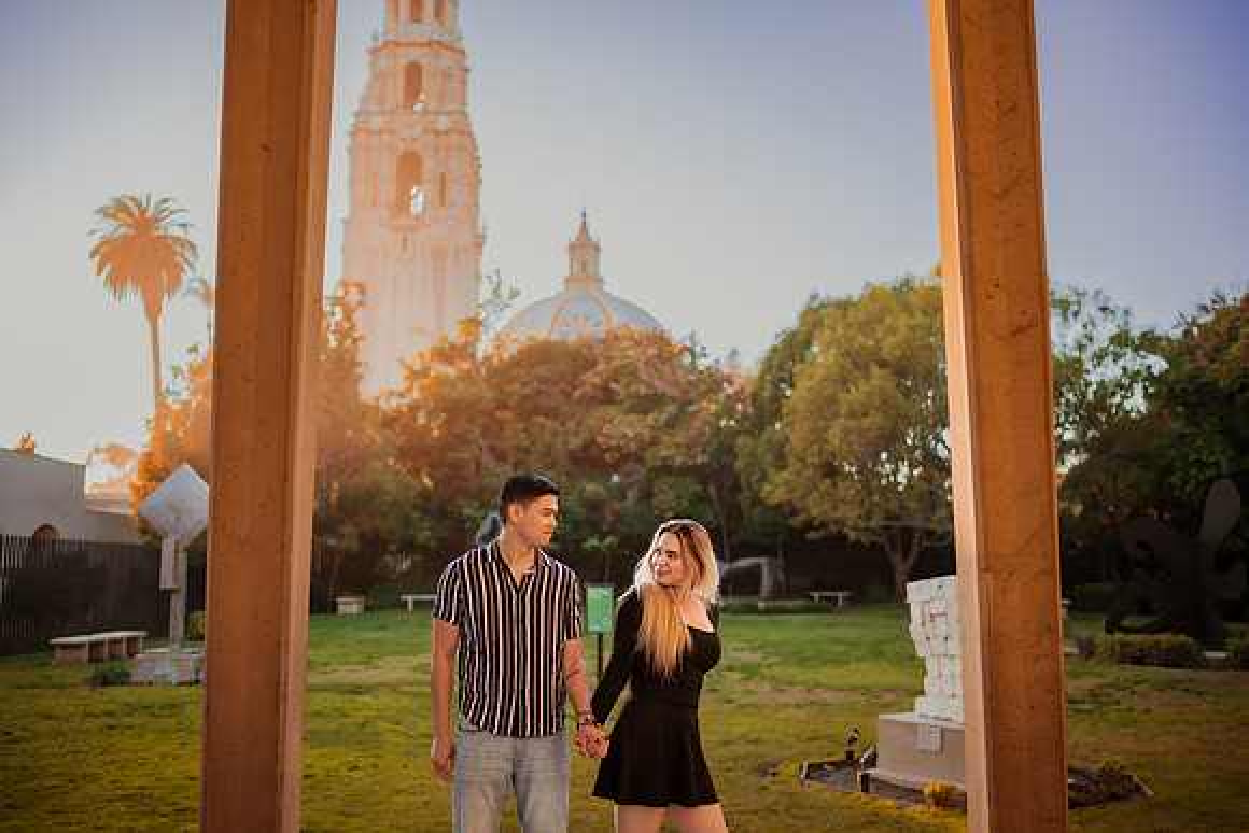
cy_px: 416
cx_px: 624
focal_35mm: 35
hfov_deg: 54.4
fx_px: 1215
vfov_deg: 37.9
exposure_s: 1/500
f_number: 1.8
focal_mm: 35
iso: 100
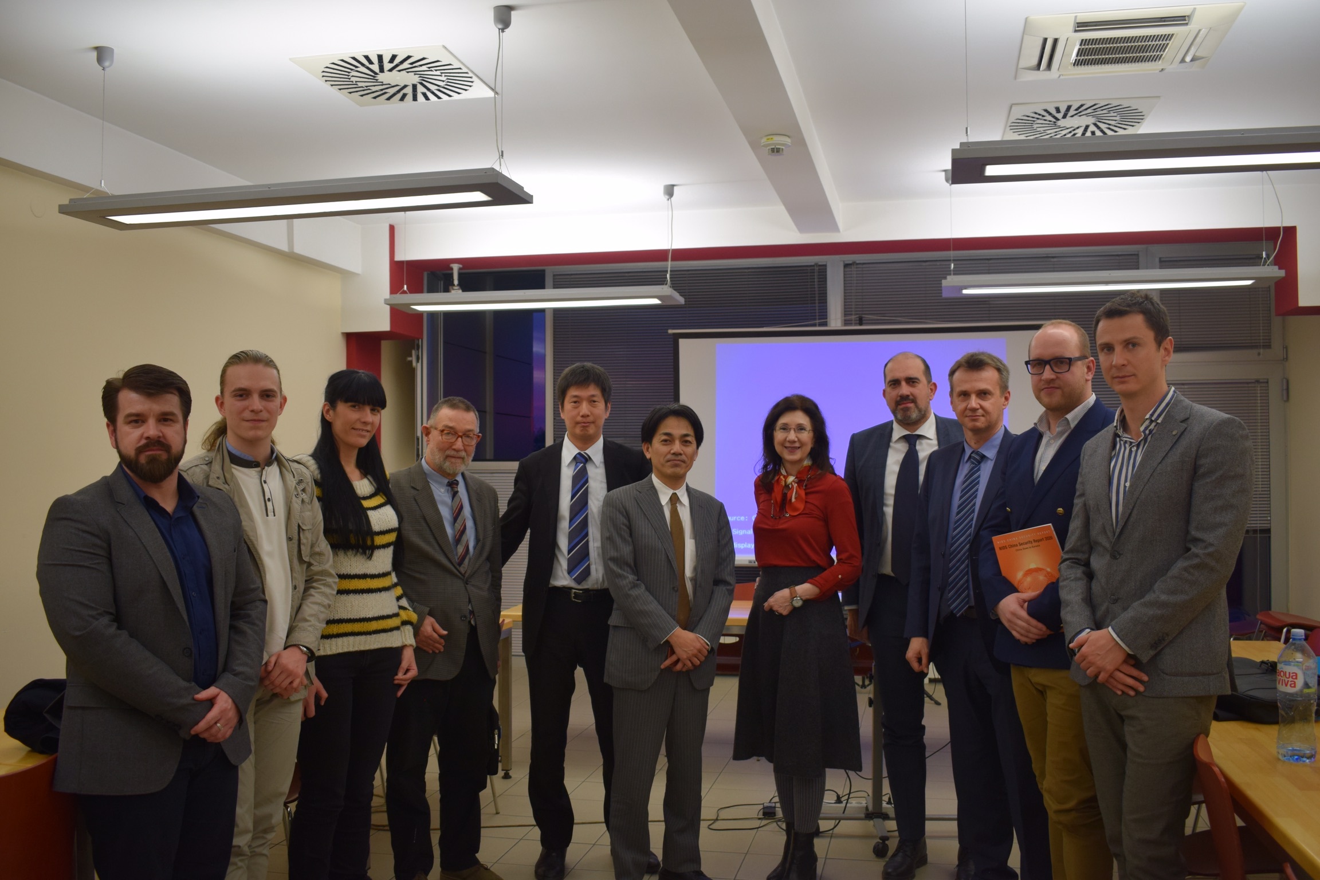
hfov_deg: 57.2
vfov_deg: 40.0
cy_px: 440
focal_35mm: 33
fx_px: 1210
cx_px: 660
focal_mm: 22
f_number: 4
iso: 400
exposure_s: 1/60
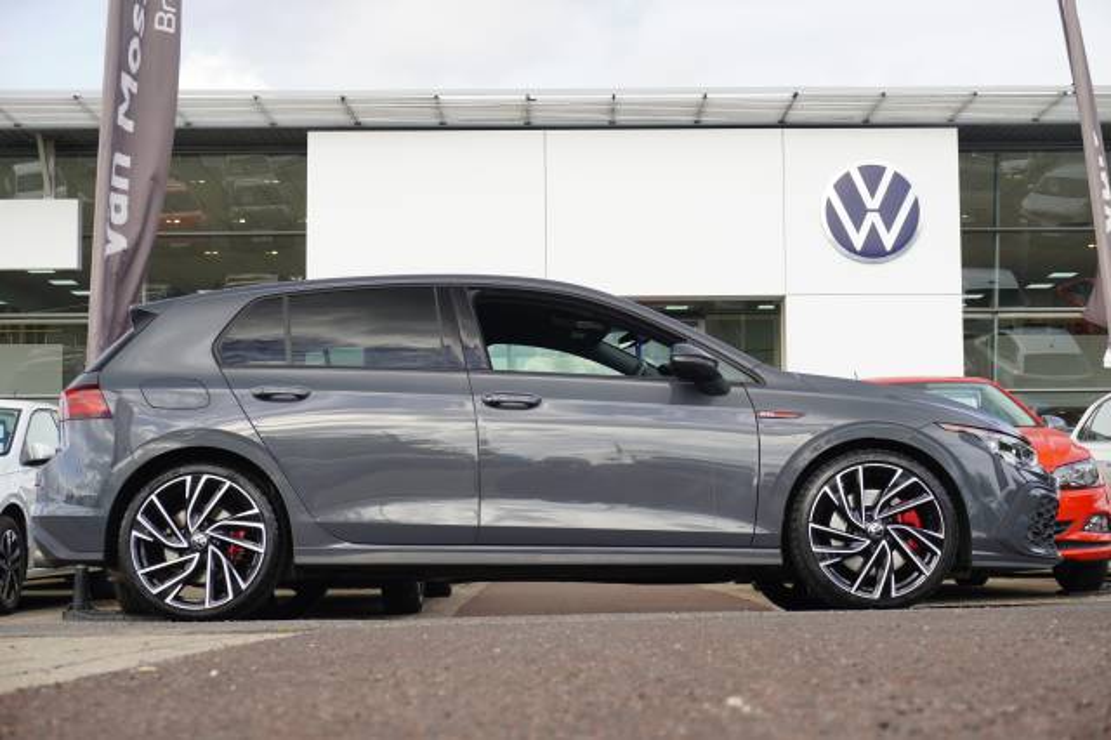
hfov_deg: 36.9
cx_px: 556
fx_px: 1666
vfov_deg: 25.0
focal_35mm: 54
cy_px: 370
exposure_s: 1/90
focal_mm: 36
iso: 100
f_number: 6.7
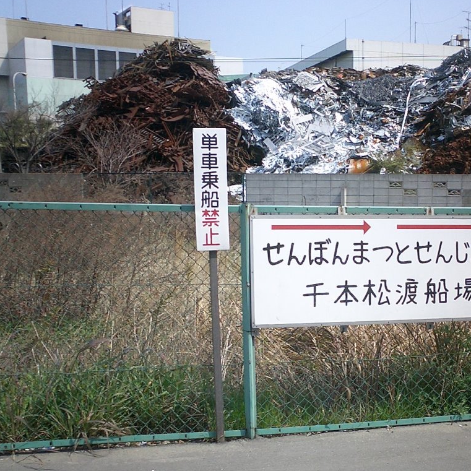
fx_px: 677
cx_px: 305
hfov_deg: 38.0
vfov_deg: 38.3
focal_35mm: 44
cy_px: 234
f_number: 3.5
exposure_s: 1/1000
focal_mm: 5.6
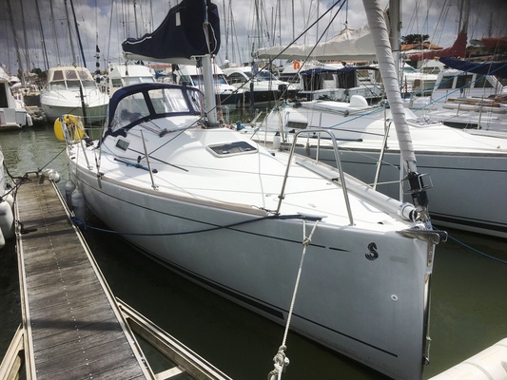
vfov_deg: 48.2
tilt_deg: -14.8
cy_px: 190
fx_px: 425
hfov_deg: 61.6
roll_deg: +2.1
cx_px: 254
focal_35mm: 29
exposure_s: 1/4274
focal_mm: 4.15
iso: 25
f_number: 2.2
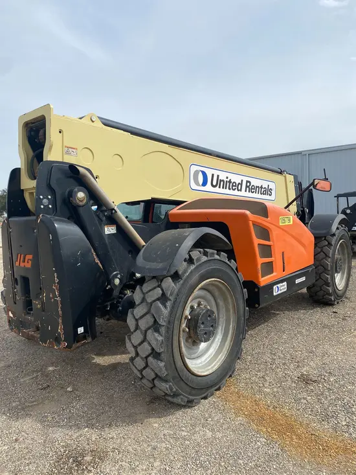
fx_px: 356
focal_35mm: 26
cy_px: 238
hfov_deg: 53.1
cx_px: 178
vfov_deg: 67.3
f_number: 1.8
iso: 32
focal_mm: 4.25
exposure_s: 1/3731
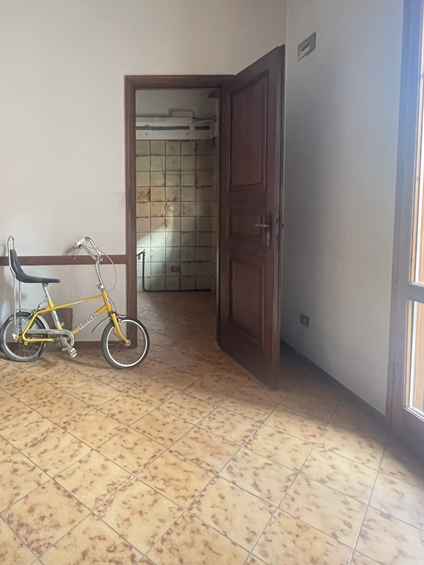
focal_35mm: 21
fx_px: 343
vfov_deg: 78.3
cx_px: 112
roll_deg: +0.7
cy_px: 232
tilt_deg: -4.0
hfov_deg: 60.4
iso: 1250
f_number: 1.8
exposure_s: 1/30
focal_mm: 1.57
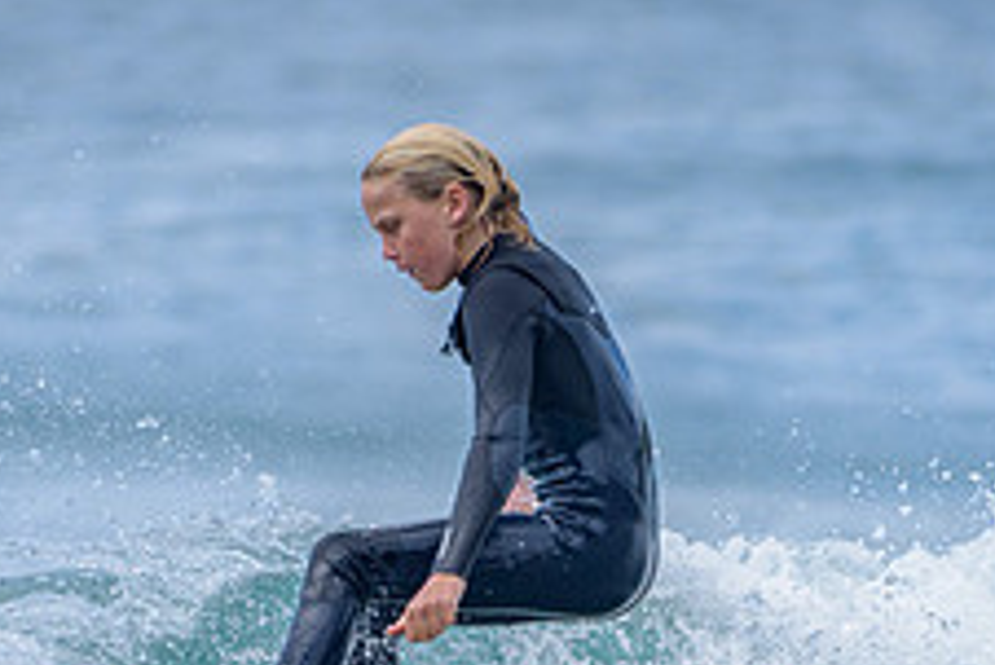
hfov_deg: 1.3
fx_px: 43557
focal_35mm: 1575
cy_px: 704
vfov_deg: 0.9
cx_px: 318
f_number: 5.6
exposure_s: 1/2000
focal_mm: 500
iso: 400
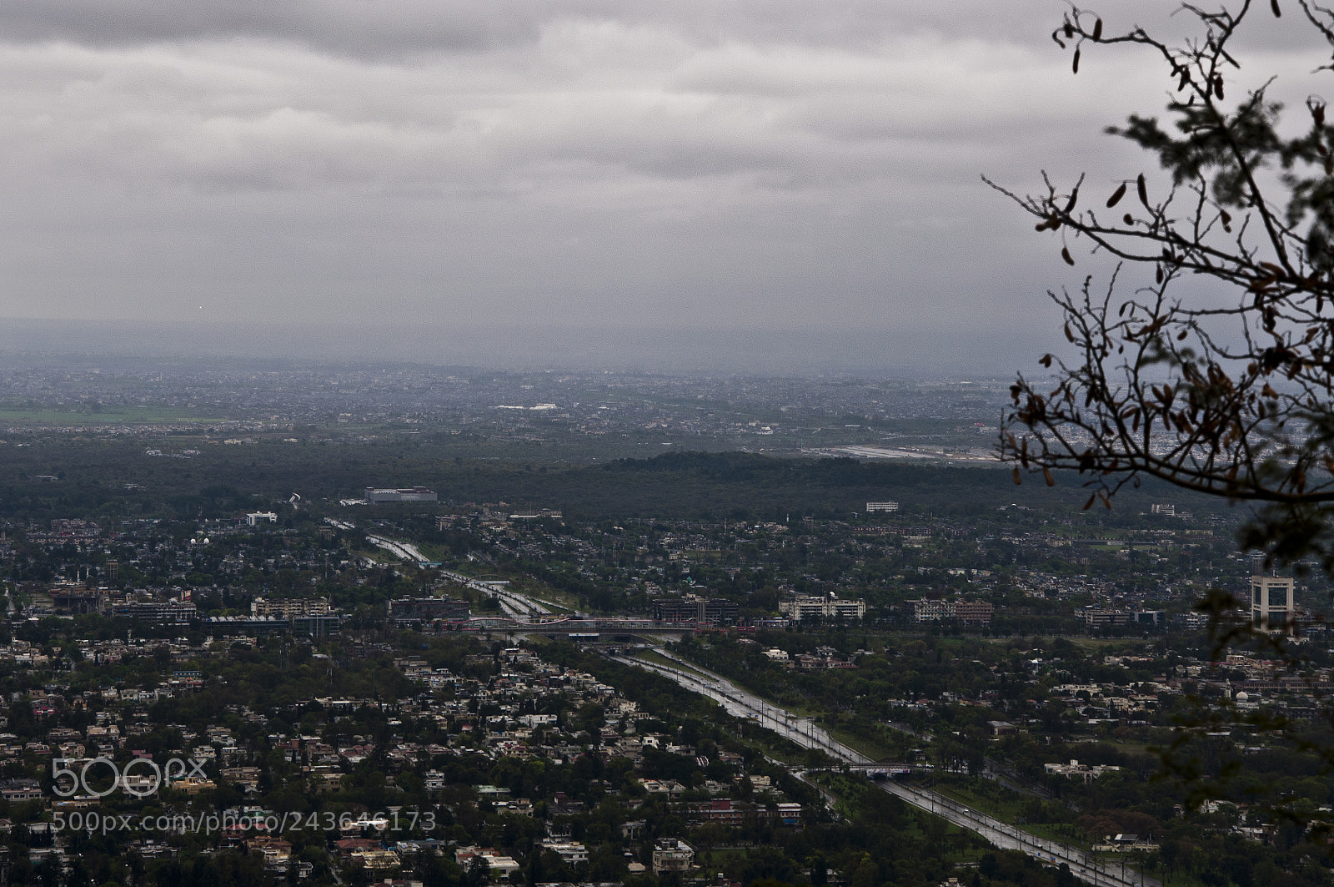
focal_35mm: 105
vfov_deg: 13.0
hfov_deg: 19.5
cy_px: 444
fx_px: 3886
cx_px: 667
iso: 250
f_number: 11
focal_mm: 70
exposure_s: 1/80
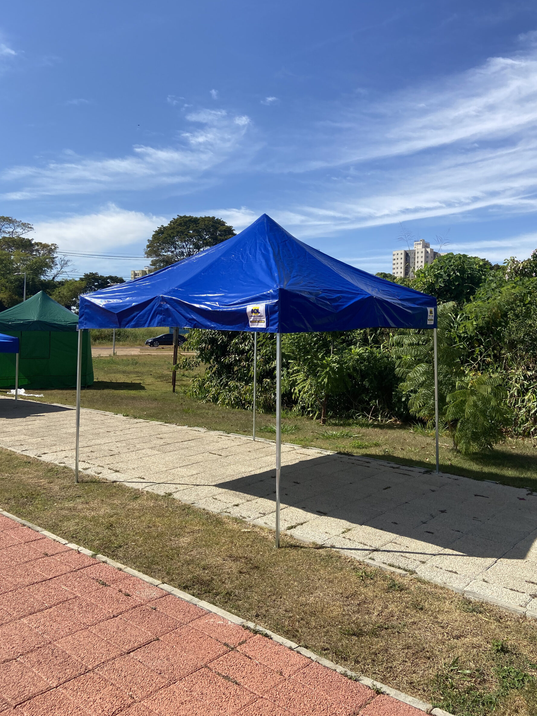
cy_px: 336
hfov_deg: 49.7
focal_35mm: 28
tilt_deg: -1.0
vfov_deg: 63.4
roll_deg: -0.4
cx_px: 283
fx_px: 579
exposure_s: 1/2817
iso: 32
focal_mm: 4.25
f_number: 1.8
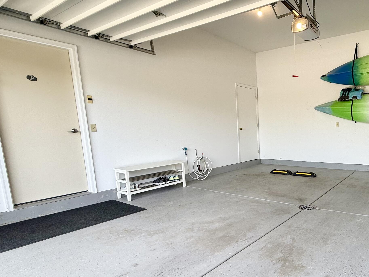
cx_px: 287
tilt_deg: -8.1
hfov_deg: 68.0
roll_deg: +0.4
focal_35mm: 23
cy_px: 163
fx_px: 245
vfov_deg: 58.5
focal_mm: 2.22
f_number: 2.2
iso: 50
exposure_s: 1/133
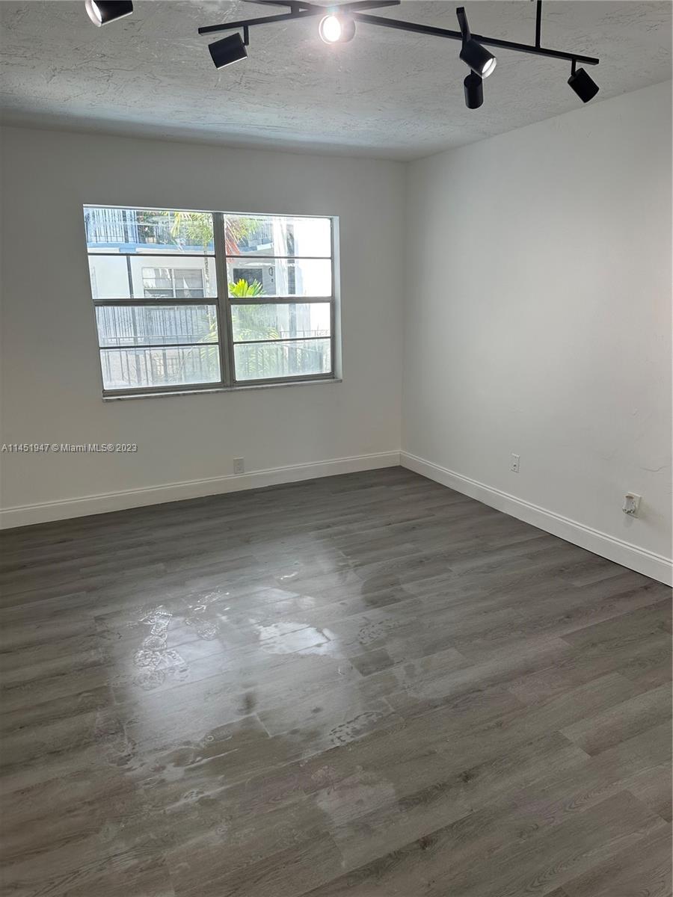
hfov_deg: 56.8
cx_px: 336
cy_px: 448
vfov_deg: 71.6
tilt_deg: -13.4
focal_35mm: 24
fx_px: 622
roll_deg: +1.6
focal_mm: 6.86
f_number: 1.78
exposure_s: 1/164
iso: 80
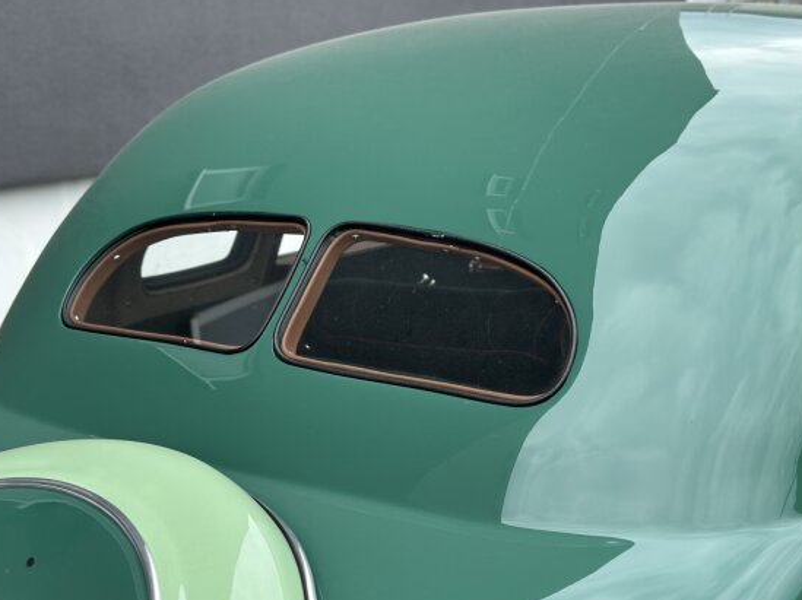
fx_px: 1297
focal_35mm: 56
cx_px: 447
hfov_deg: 34.3
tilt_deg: -13.3
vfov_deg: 26.1
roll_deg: +2.7
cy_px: 318
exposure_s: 1/1613
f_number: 1.78
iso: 80
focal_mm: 6.86
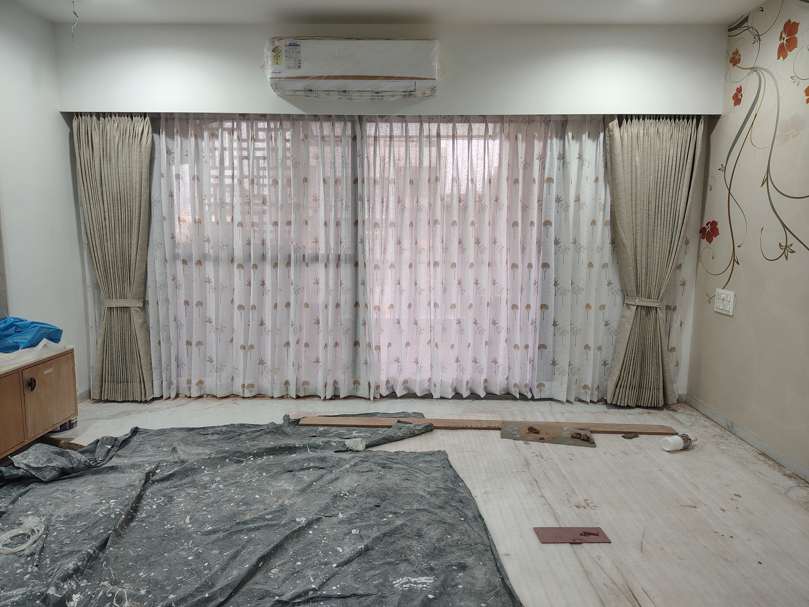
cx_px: 404
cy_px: 304
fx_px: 561
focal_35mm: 24
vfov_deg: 56.8
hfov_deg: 71.6
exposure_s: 1/100
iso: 482
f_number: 1.8
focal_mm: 5.56
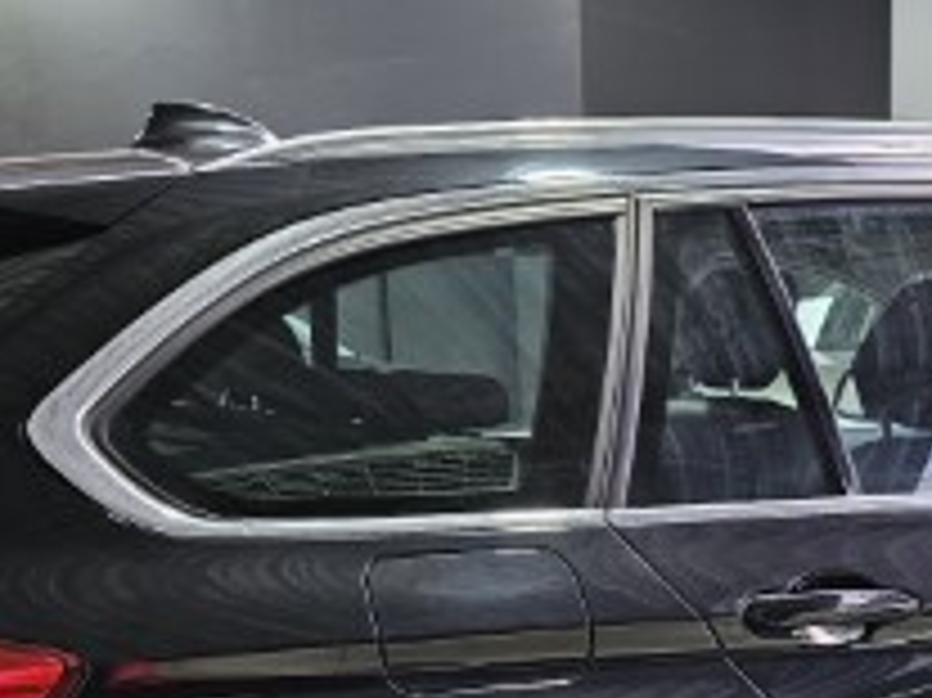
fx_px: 1910
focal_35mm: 71
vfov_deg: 19.6
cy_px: 820
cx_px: 711
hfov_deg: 27.0
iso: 200
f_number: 1.7
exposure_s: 1/100
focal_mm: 6.3
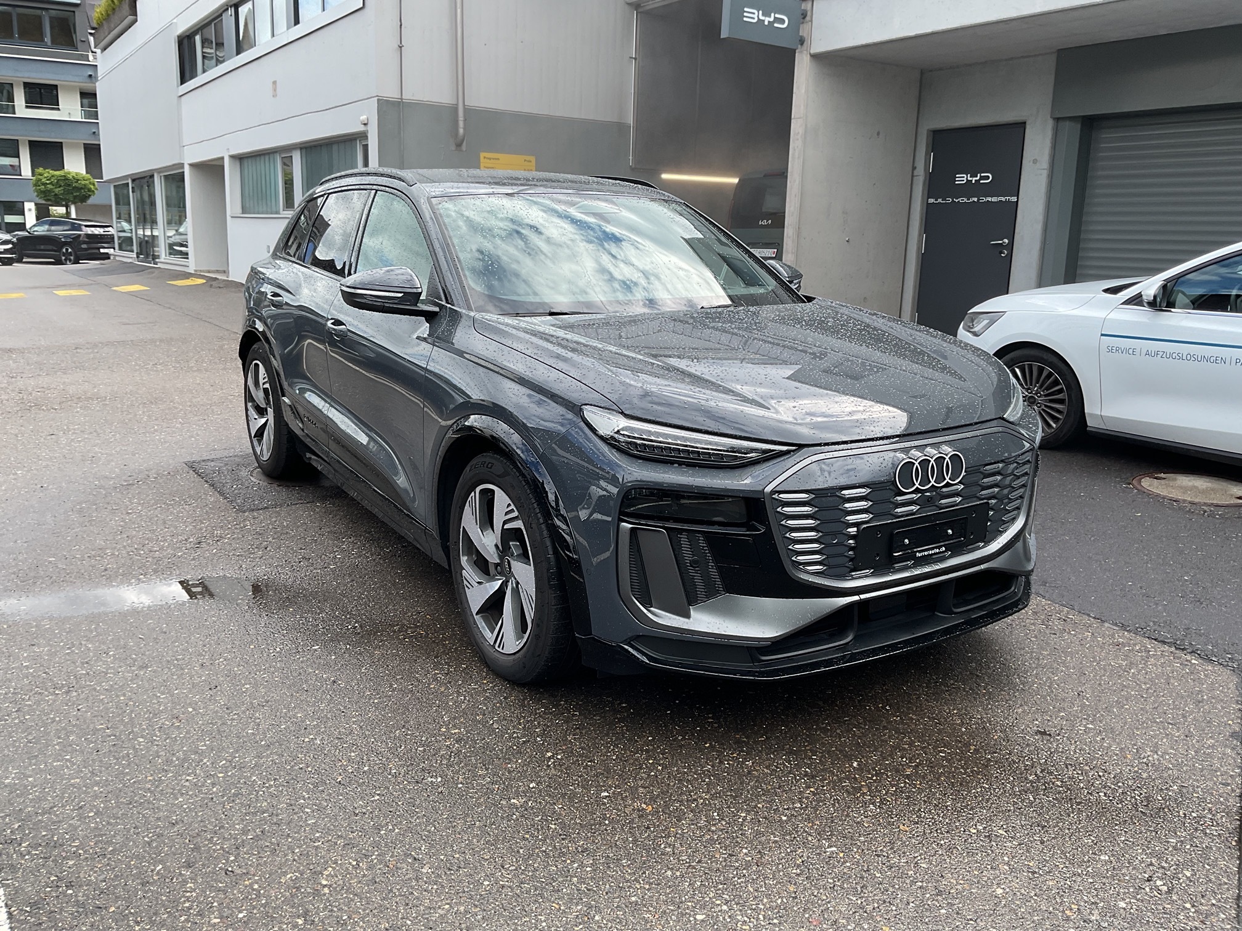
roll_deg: -2.0
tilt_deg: -12.1
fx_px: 1041
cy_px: 466
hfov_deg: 61.7
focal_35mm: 29
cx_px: 621
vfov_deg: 48.2
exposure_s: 1/370
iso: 16
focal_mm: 3
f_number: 1.8
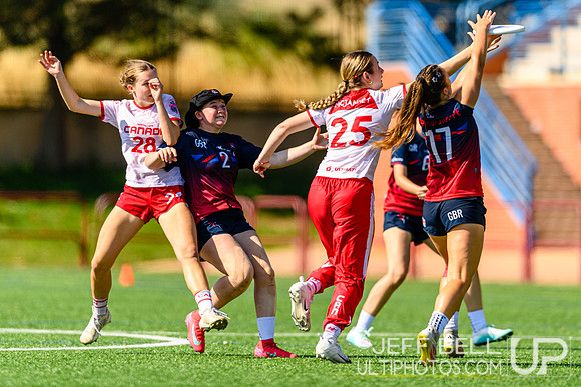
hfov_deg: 3.9
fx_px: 8598
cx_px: 290
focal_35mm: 533
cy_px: 129
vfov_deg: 2.6
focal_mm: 400
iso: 100
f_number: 3.2
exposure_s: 1/2000
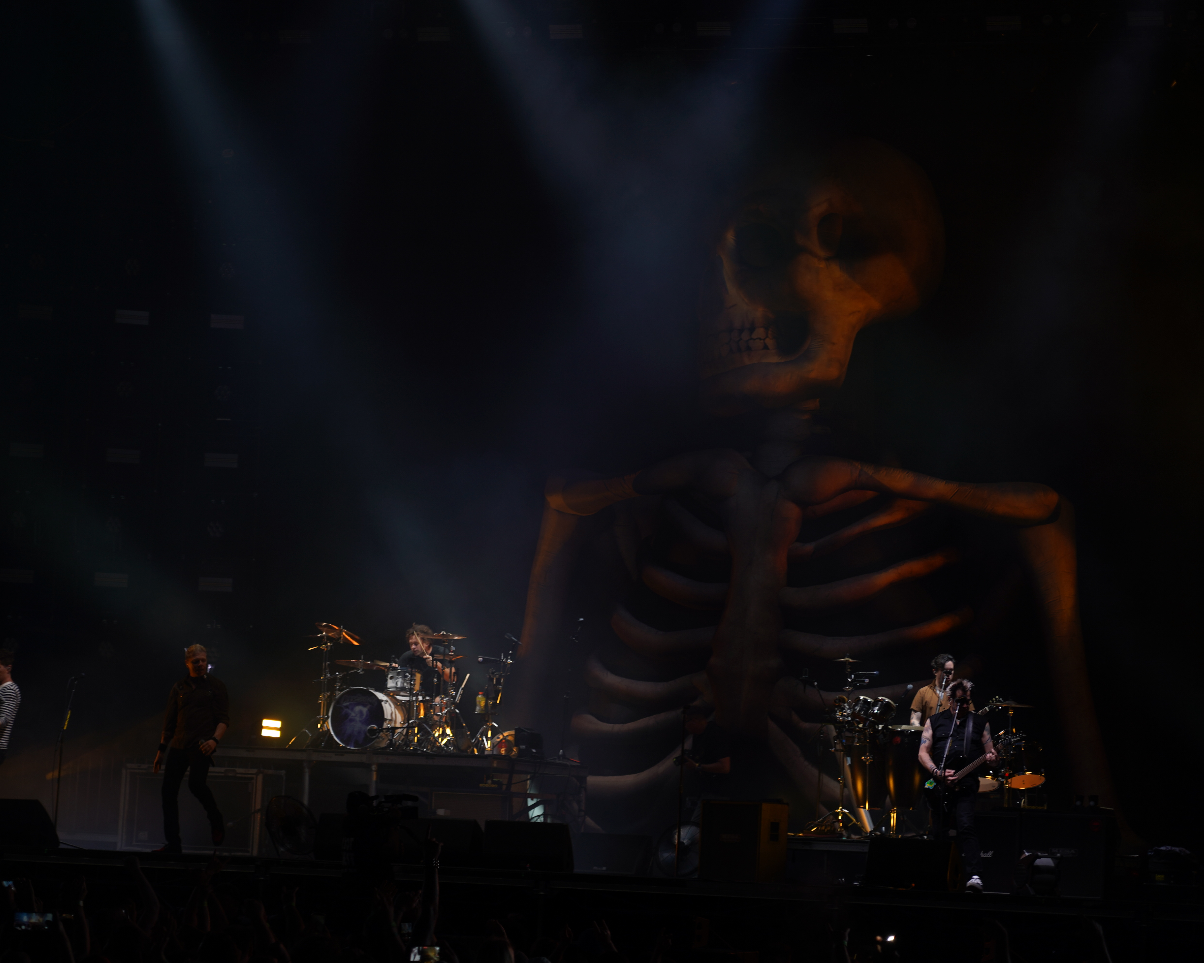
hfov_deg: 16.2
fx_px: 4241
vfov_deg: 13.0
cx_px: 575
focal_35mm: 119
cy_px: 479
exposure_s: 1/125
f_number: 4
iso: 160
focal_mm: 105
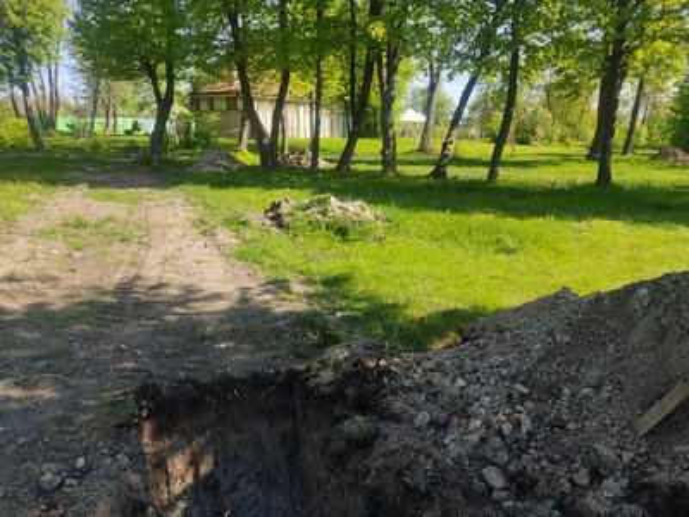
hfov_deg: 67.3
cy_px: 258
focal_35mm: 26
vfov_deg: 53.1
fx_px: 518
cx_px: 344
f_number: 1.79
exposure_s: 1/493
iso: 100
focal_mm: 4.74
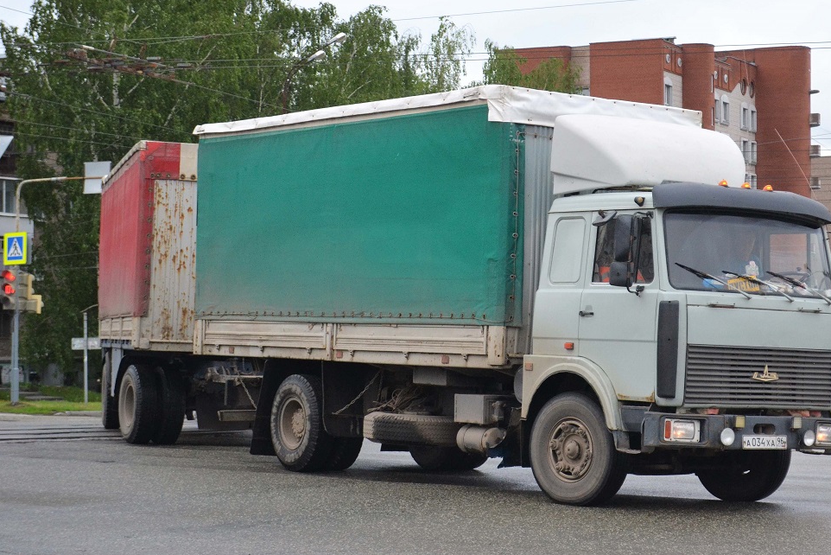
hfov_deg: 23.6
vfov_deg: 15.9
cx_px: 513
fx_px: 1986
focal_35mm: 86
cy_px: 248
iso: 1250
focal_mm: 46
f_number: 5.3
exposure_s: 1/500
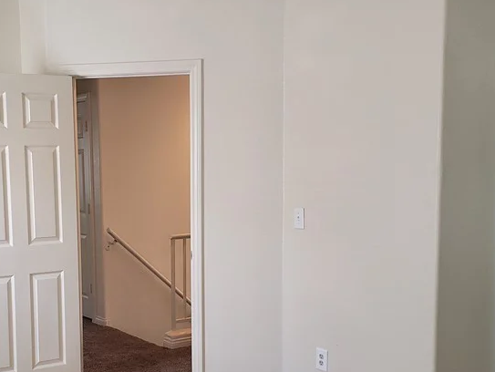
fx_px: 701
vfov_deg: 29.5
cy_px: 251
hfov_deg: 38.2
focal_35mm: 49
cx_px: 147
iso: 160
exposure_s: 1/60
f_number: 2.4
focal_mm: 4.3
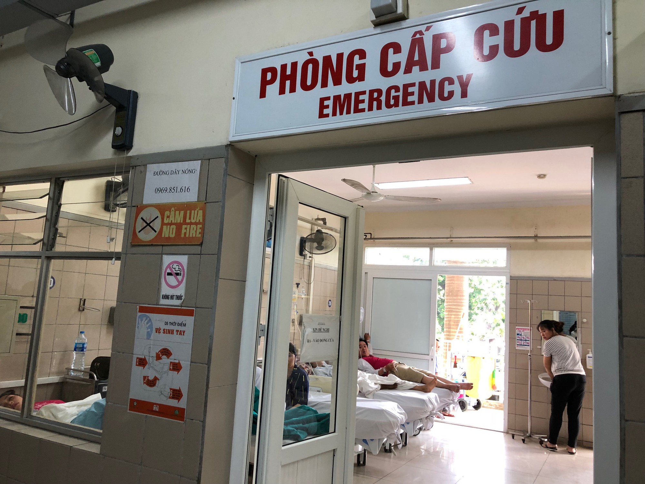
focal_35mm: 28
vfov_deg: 49.7
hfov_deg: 63.4
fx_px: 522
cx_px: 322
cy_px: 242
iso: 40
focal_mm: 4
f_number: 1.8
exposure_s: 1/33
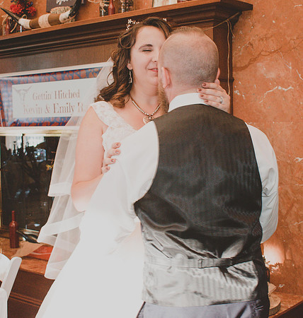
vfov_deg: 31.1
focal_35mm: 56
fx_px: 571
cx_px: 135
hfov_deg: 29.7
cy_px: 143
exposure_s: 1/60
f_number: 4
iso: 1250
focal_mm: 26
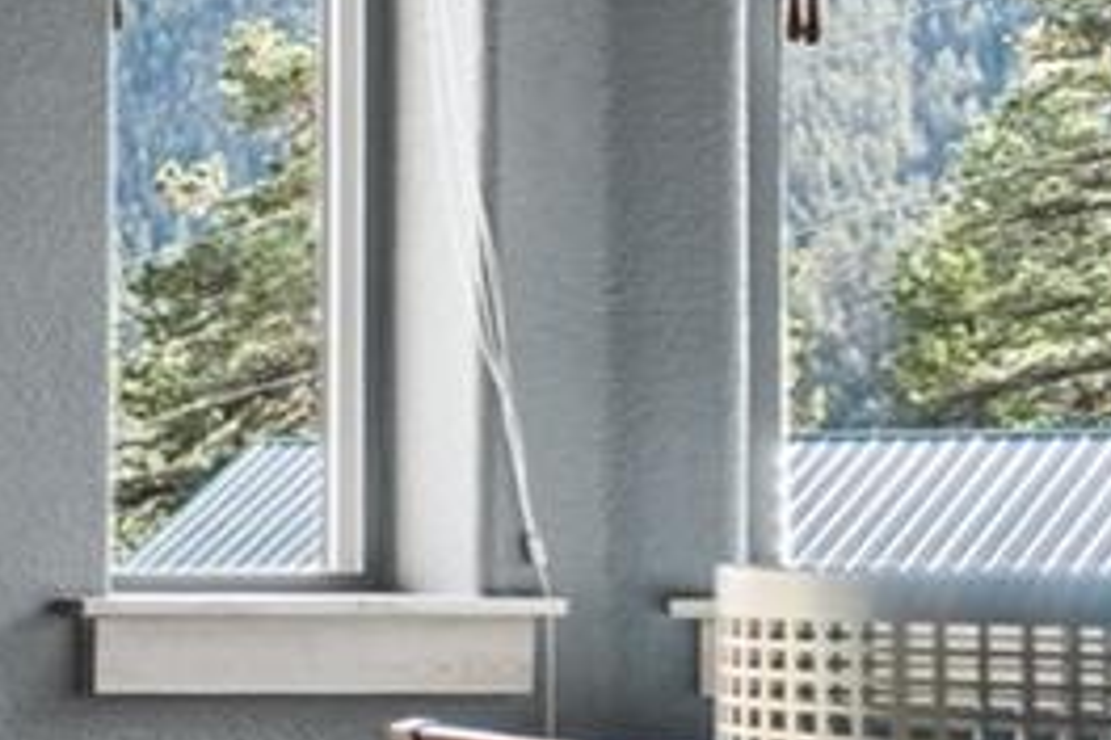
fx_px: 2993
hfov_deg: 11.8
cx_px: -2134
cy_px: 536
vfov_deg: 14.1
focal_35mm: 97
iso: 400
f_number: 8
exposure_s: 1/20
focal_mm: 16
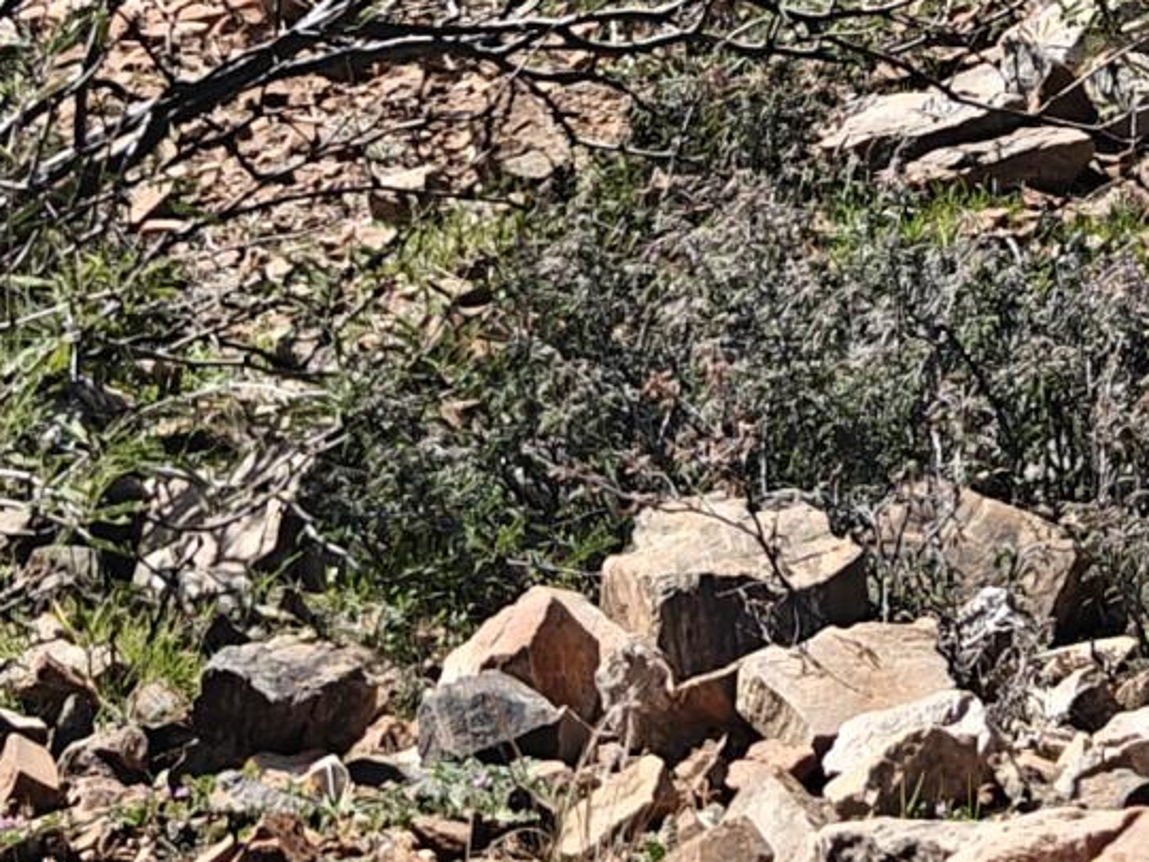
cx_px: 1372
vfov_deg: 10.6
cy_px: -592
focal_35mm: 133
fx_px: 4416
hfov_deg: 14.4
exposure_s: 1/818
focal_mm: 5.59
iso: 80
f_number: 1.8
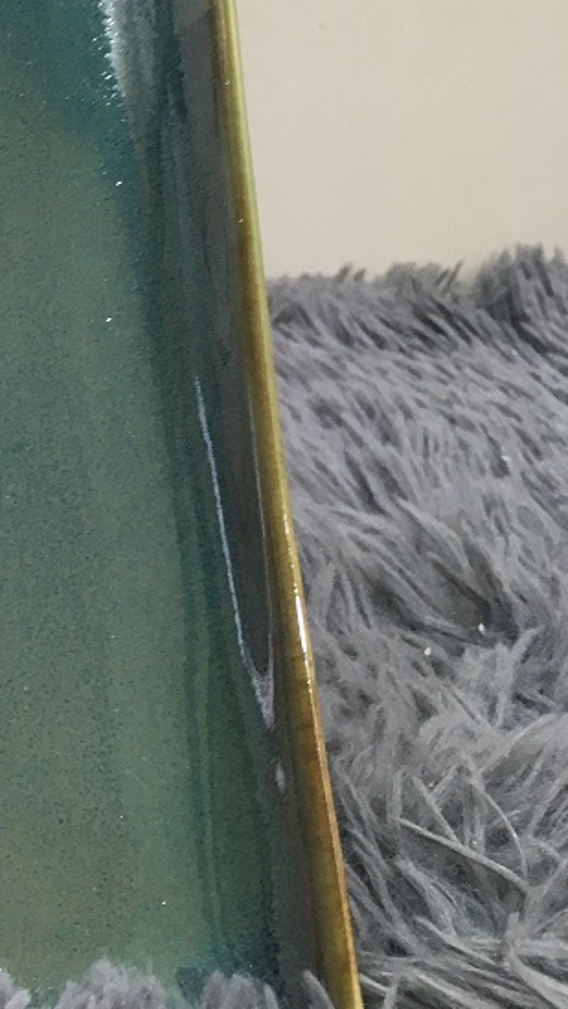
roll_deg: -1.5
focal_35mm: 69
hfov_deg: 16.2
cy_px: 426
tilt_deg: -17.6
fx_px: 1847
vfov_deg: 30.5
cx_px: -244
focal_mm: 4.15
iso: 100
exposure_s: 1/33
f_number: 2.2
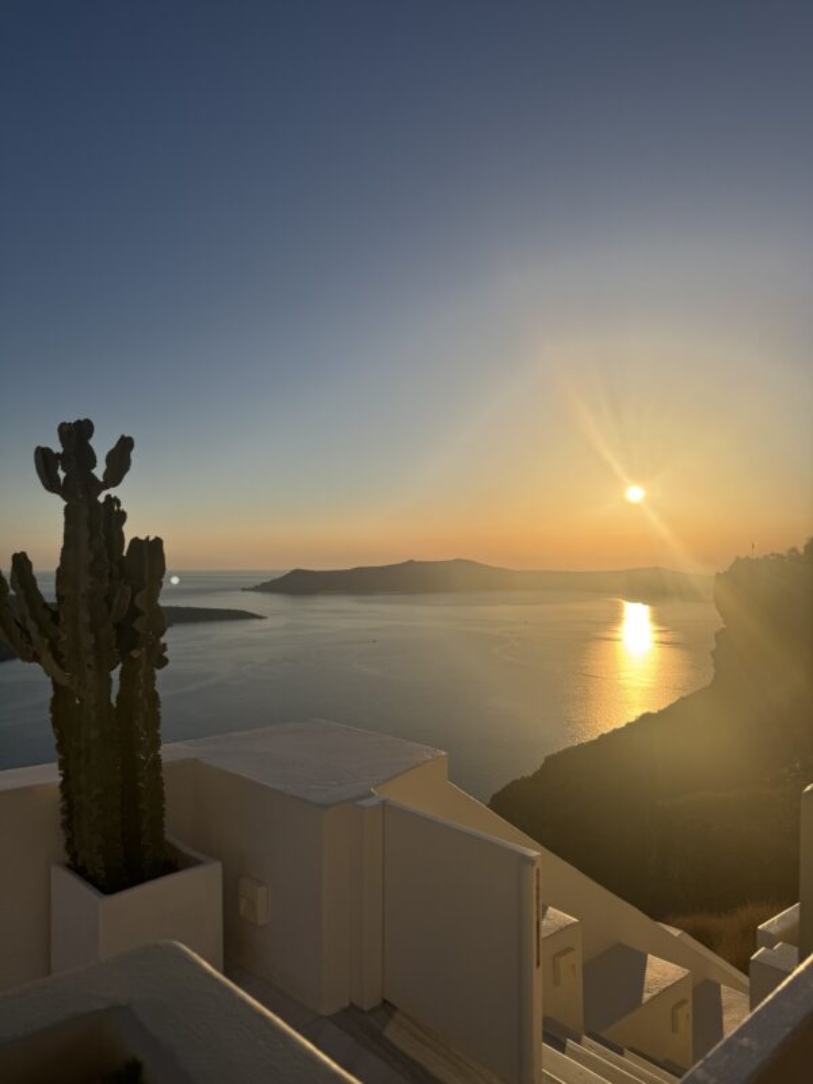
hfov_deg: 56.8
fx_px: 752
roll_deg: -0.2
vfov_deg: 71.6
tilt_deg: +3.6
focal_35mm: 24
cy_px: 542
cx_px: 406
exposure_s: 1/12346
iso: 80
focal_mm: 6.76
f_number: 1.78
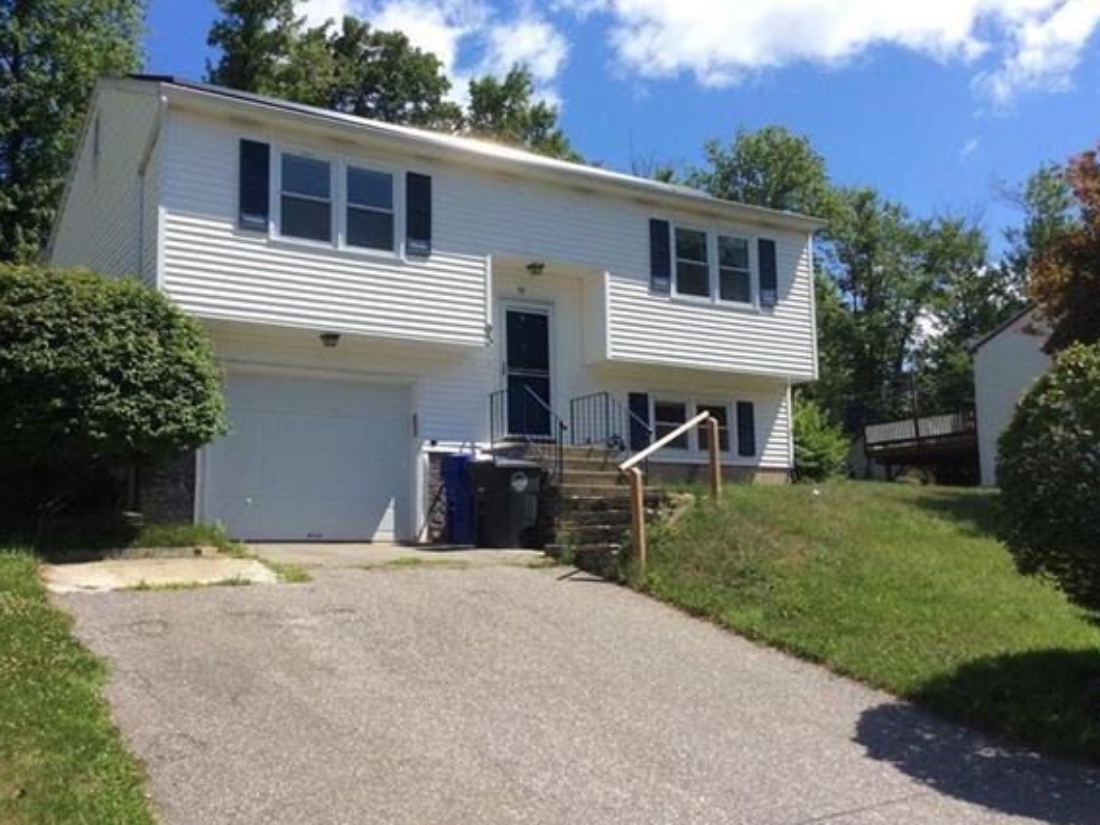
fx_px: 1144
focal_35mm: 36
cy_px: 421
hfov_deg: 51.3
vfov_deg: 39.7
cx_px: 524
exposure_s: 1/1466
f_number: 2.4
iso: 32
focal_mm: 3.3
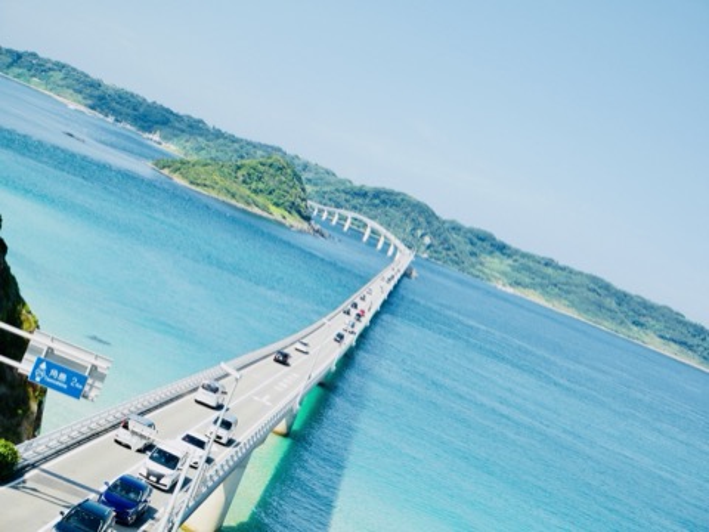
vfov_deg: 22.9
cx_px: 354
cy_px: 266
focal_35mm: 64
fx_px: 1311
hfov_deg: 30.3
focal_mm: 32
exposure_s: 1/320
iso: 200
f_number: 8
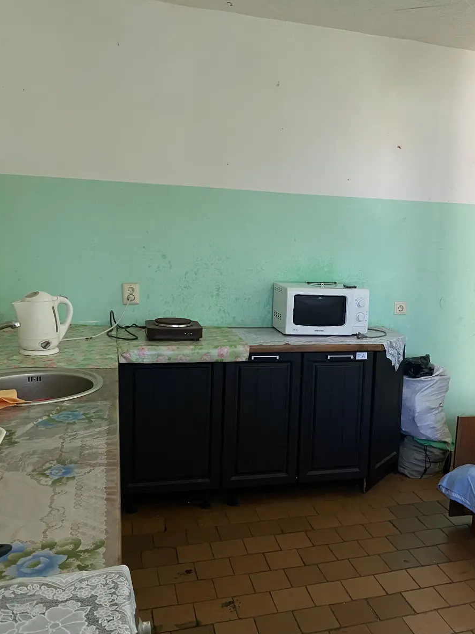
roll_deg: -3.0
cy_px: 319
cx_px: 347
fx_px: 641
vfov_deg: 52.6
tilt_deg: -8.5
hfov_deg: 39.7
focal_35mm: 35
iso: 200
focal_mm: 4.25
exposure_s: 1/60
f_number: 1.8
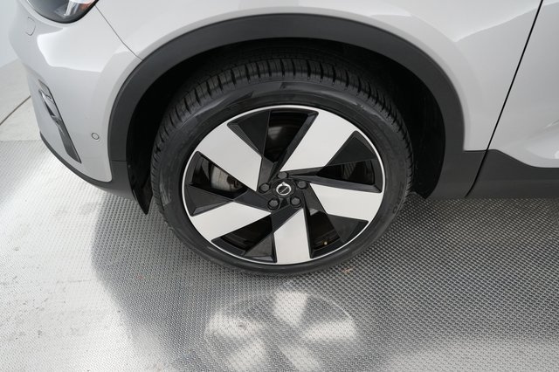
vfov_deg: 46.4
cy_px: 186
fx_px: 435
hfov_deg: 65.5
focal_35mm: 28
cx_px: 280
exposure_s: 1/250
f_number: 2.8
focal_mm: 28
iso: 3200
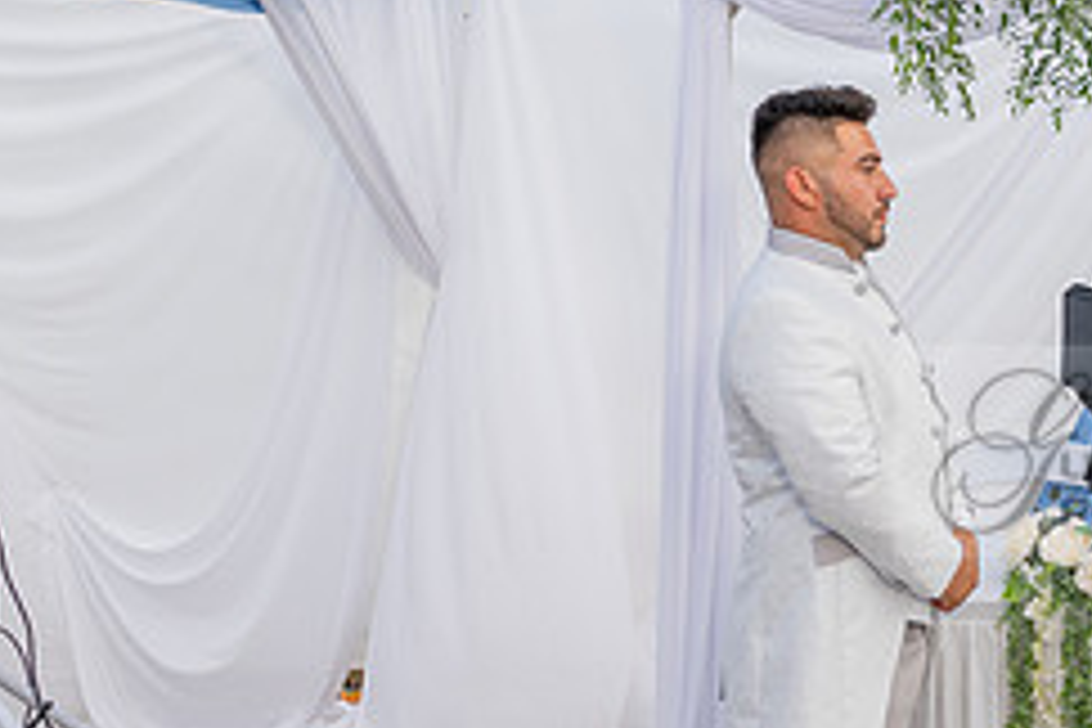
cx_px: 1285
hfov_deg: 28.5
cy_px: 452
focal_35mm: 62
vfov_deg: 21.9
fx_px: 1881
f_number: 6.3
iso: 200
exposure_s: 1/125
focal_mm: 26
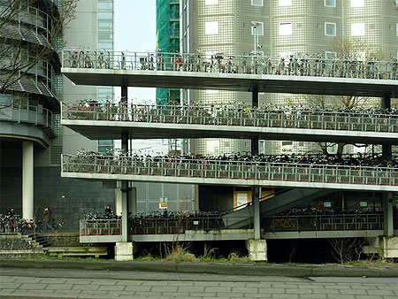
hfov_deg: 23.8
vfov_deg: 18.0
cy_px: 150
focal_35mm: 82
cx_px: 199
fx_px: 943
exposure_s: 1/242
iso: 50
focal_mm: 13.5
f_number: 3.7
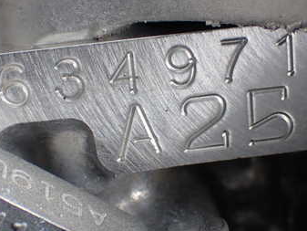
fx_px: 790
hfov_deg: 22.0
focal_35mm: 89
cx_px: 159
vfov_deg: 16.6
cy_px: 87
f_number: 3.2
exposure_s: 1/200
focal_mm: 9.01
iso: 160
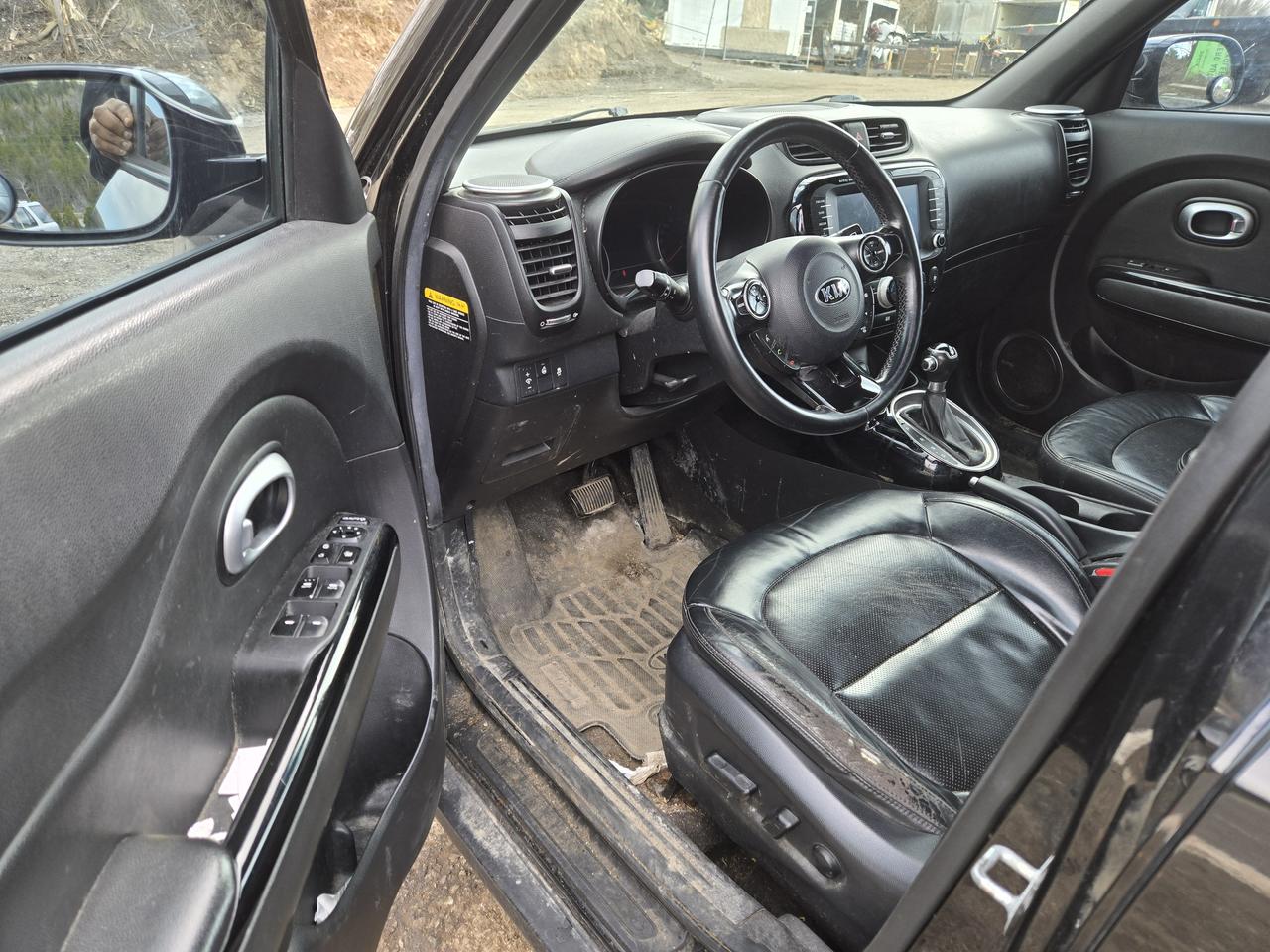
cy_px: 476
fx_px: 844
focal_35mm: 23
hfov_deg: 73.9
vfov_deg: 58.9
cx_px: 635
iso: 50
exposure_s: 1/180
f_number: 1.8
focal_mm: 5.4
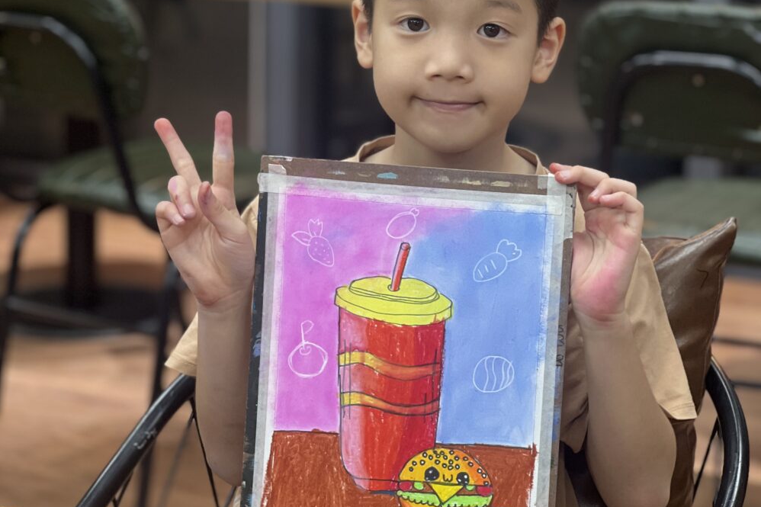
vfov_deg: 12.8
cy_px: 152
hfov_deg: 19.1
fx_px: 2261
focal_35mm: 107
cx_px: 380
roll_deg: -1.6
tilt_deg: -11.2
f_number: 2.8
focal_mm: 9
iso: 125
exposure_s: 1/33
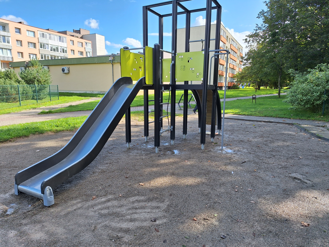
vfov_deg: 58.9
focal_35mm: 23
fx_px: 219
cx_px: 164
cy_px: 124
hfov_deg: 73.9
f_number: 1.8
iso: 40
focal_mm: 5.54
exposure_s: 1/1049
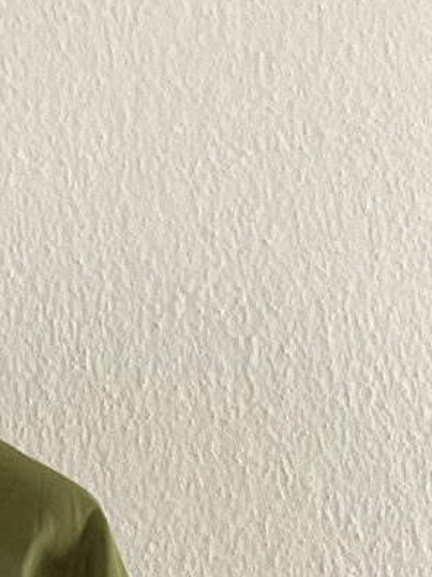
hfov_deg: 8.3
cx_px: -470
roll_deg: +1.6
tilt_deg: -3.7
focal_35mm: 169
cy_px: 1248
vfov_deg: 10.5
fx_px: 2815
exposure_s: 1/121
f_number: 1.5
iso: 50
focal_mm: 5.7
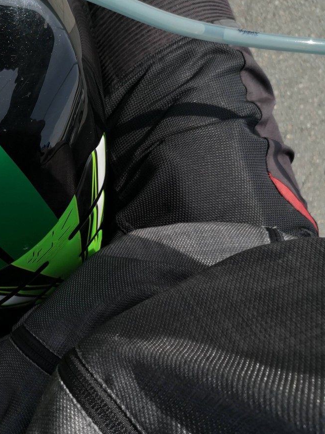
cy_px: 215
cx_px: 29
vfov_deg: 50.1
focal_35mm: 37
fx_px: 463
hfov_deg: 36.2
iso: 50
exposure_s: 1/1761
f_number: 1.6
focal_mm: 3.95
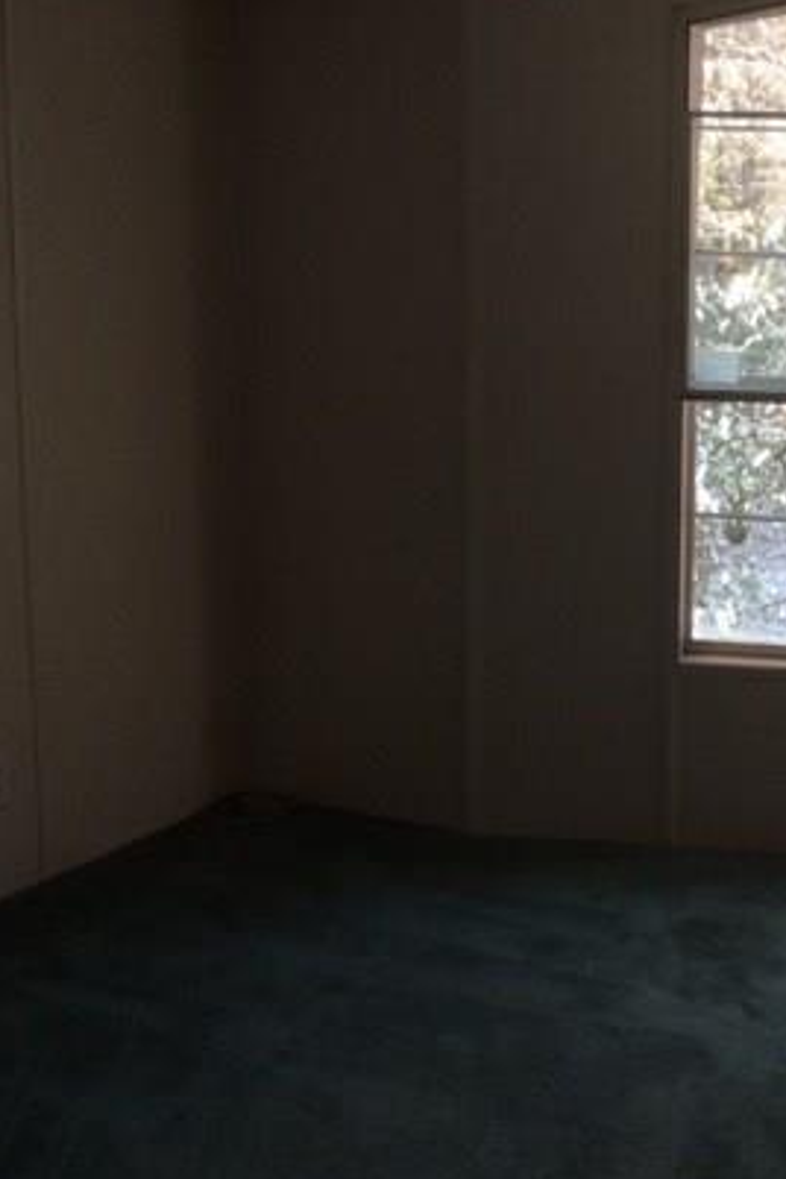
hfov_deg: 26.7
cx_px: 765
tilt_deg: -8.1
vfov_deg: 41.0
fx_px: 1572
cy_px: 487
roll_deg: -0.7
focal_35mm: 48
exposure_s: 1/60
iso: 50
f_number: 2.2
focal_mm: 4.15
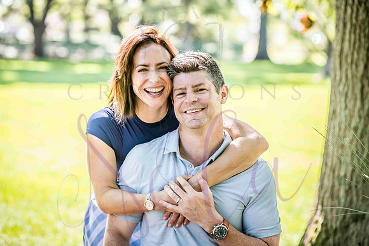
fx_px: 1230
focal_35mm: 120
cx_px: 184
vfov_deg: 11.4
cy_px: 123
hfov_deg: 17.1
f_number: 4.5
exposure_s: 1/320
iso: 400
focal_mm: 120
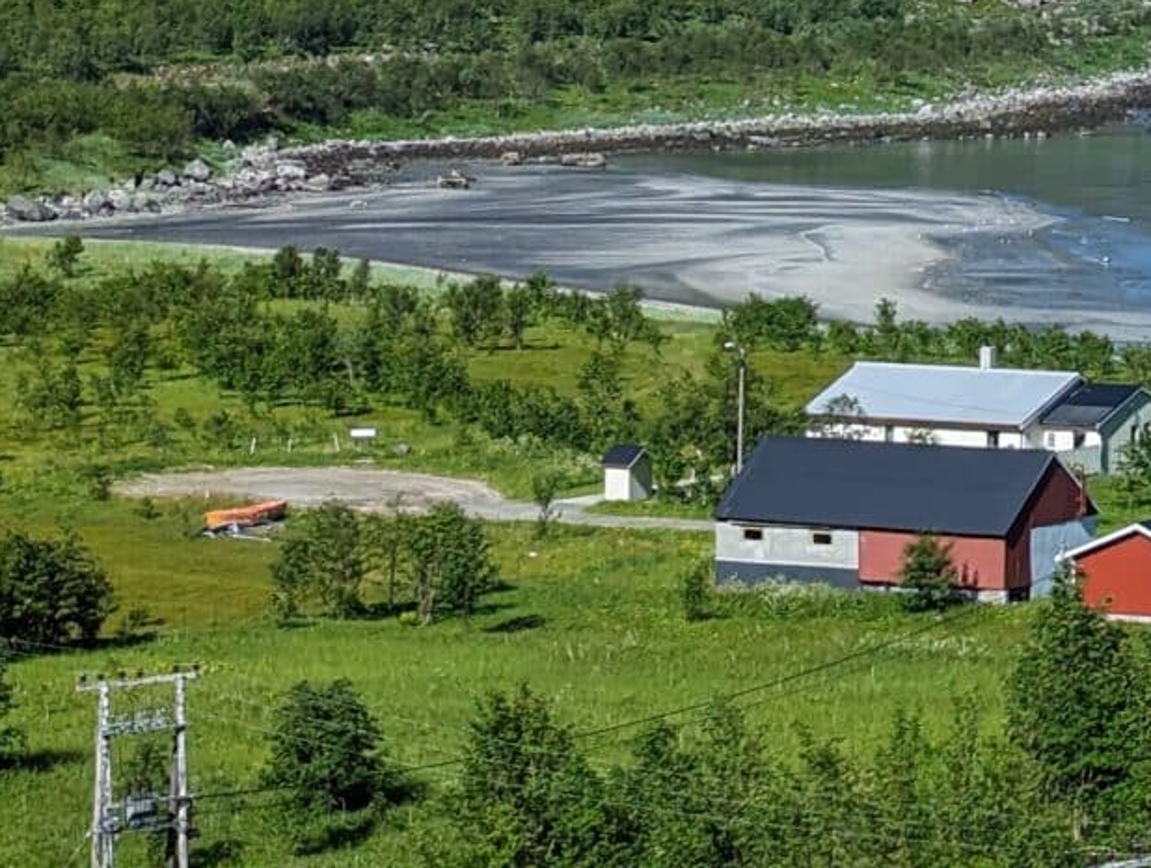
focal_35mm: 159
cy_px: -108
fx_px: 5297
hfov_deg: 11.8
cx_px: 1812
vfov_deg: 9.3
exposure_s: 1/2000
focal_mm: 6.81
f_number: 1.85
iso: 48
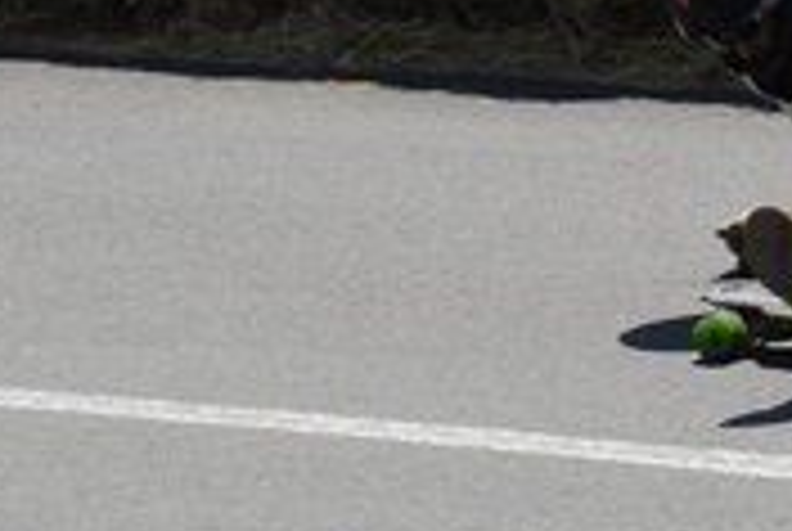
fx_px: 6784
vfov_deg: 4.5
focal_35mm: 308
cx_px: 1161
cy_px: 144
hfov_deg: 6.6
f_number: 7.1
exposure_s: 1/640
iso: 320
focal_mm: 55
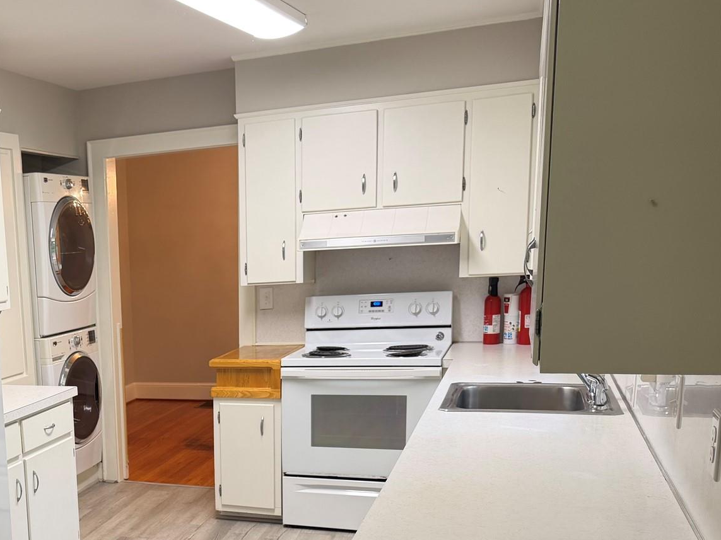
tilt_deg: -12.3
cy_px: 449
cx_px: 78
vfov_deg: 32.5
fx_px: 896
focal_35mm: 43
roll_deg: +2.8
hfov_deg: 40.7
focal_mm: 6.76
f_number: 1.78
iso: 100
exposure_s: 1/100
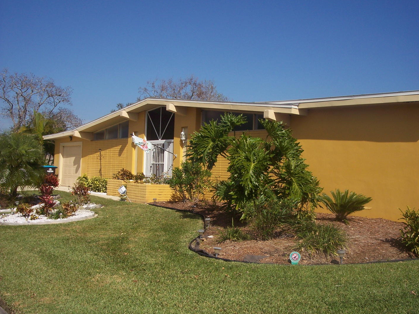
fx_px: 496
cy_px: 154
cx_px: 214
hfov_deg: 45.8
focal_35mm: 41
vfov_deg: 35.1
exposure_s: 1/750
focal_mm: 8
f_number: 5.6
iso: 100
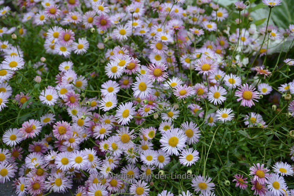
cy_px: 98
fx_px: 466
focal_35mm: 57
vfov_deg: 23.8
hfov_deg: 35.0
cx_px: 147
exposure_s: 1/160
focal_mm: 38
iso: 200
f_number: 6.3
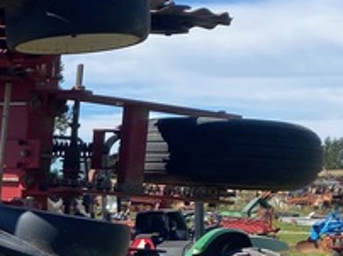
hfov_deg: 16.8
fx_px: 1019
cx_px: -212
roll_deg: +1.2
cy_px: 266
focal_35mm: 103
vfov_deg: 14.1
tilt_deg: -1.5
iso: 32
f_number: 1.8
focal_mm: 4.25
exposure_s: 1/2358
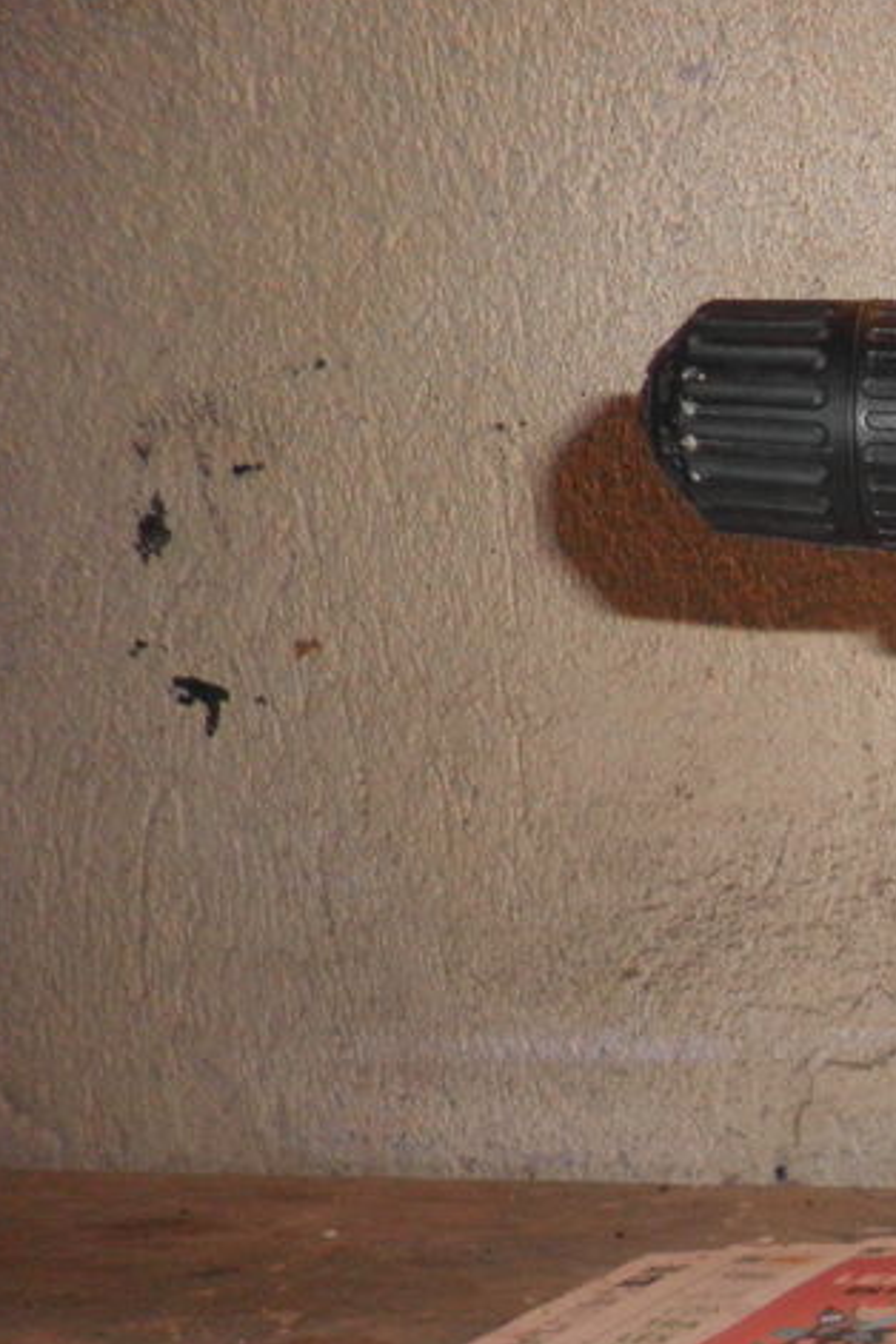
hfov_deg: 21.1
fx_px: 1979
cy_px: 1056
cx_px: 1393
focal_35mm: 53
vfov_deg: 36.4
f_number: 3.3
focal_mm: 4.3
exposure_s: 1/30
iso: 160
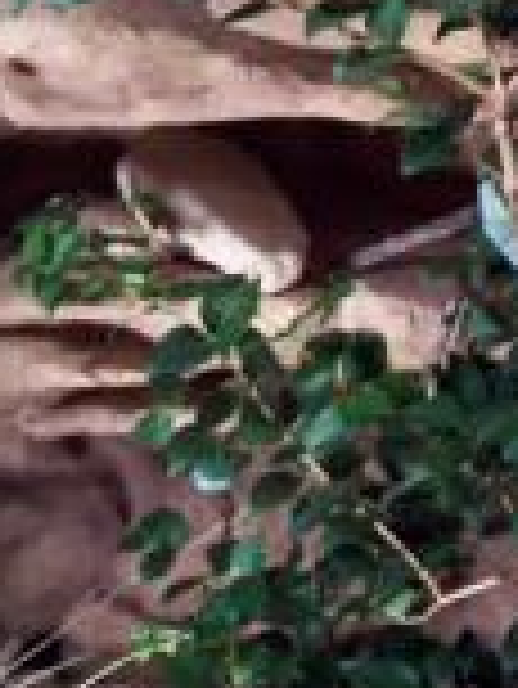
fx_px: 2271
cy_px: 153
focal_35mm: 114
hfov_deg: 13.0
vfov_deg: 17.1
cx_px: 297
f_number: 3.4
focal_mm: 8
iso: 200
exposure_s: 1/15
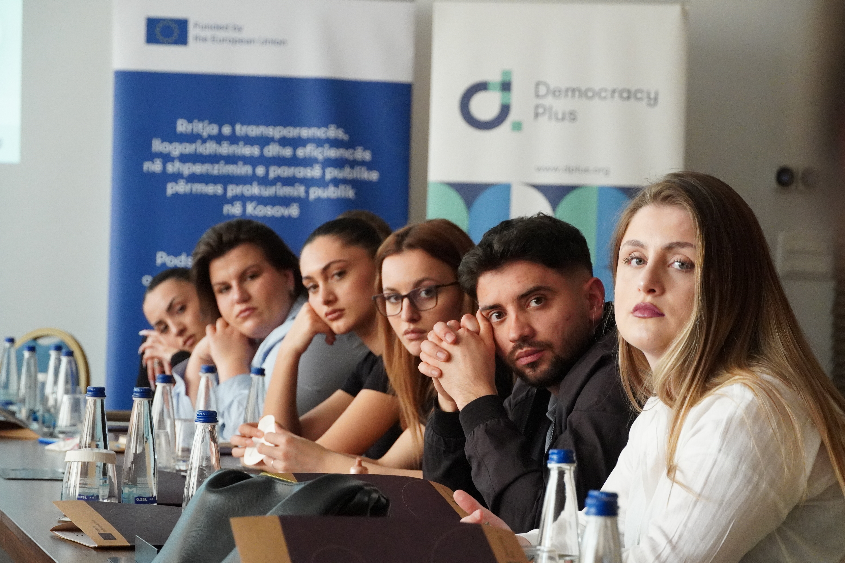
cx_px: 424
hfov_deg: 19.0
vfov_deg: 12.7
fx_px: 2523
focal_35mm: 108
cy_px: 279
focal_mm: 71
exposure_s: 1/125
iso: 6400
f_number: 5.6
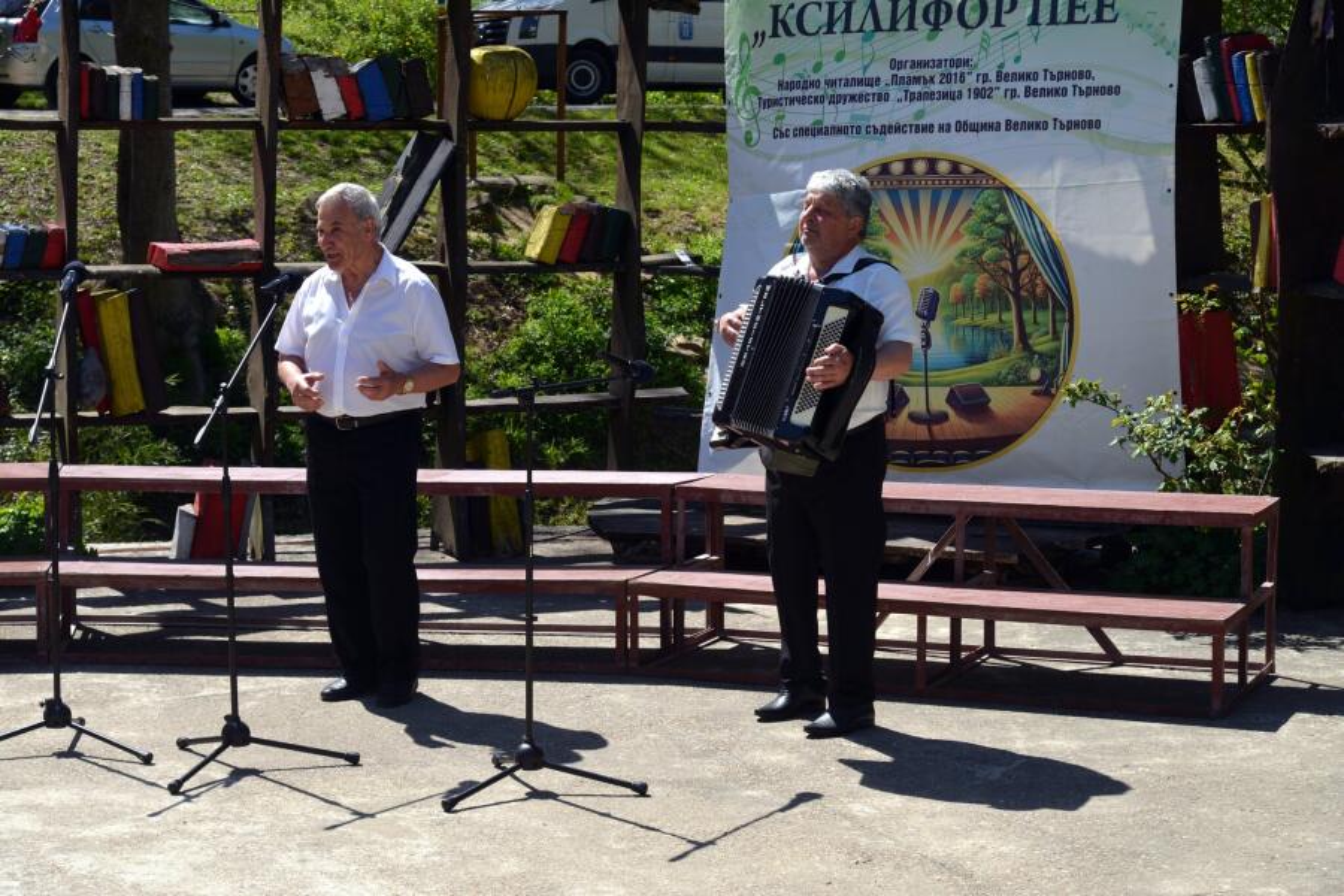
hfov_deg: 24.8
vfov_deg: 16.7
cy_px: 448
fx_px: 3061
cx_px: 672
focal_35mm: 82
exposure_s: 1/125
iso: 100
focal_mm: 82
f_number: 5.6
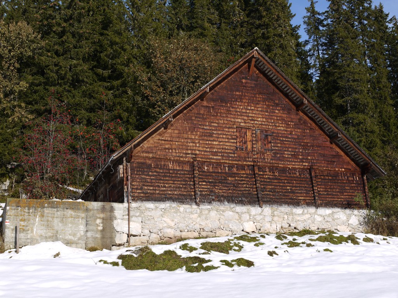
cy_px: 149
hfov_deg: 41.2
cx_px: 199
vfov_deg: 31.5
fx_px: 529
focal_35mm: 46
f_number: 7.1
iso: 100
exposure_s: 1/250
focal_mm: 23
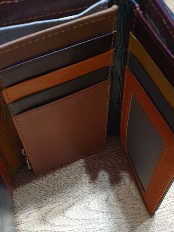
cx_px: 89
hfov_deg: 36.8
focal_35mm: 39
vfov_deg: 46.9
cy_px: 159
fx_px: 261
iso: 320
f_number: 1.5
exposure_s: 1/50
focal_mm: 4.32
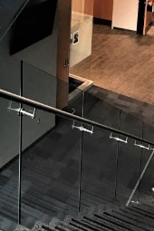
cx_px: -61
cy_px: -28
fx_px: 468
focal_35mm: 73
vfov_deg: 25.5
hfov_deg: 17.2
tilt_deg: -13.8
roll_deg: +0.8
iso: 40
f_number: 1.8
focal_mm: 3.99
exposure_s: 1/24
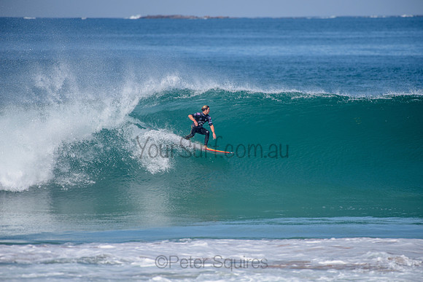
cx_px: 212
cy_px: 141
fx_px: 5876
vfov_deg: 2.8
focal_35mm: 500
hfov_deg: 4.1
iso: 160
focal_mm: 500
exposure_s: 1/2000
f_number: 5.6
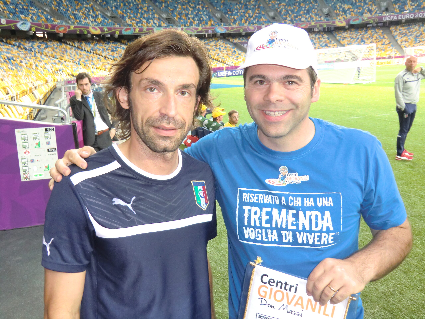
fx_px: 417
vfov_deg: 41.8
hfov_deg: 54.0
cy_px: 160
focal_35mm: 34
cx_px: 212
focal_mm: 6.1
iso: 400
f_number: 3.6
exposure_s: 1/60
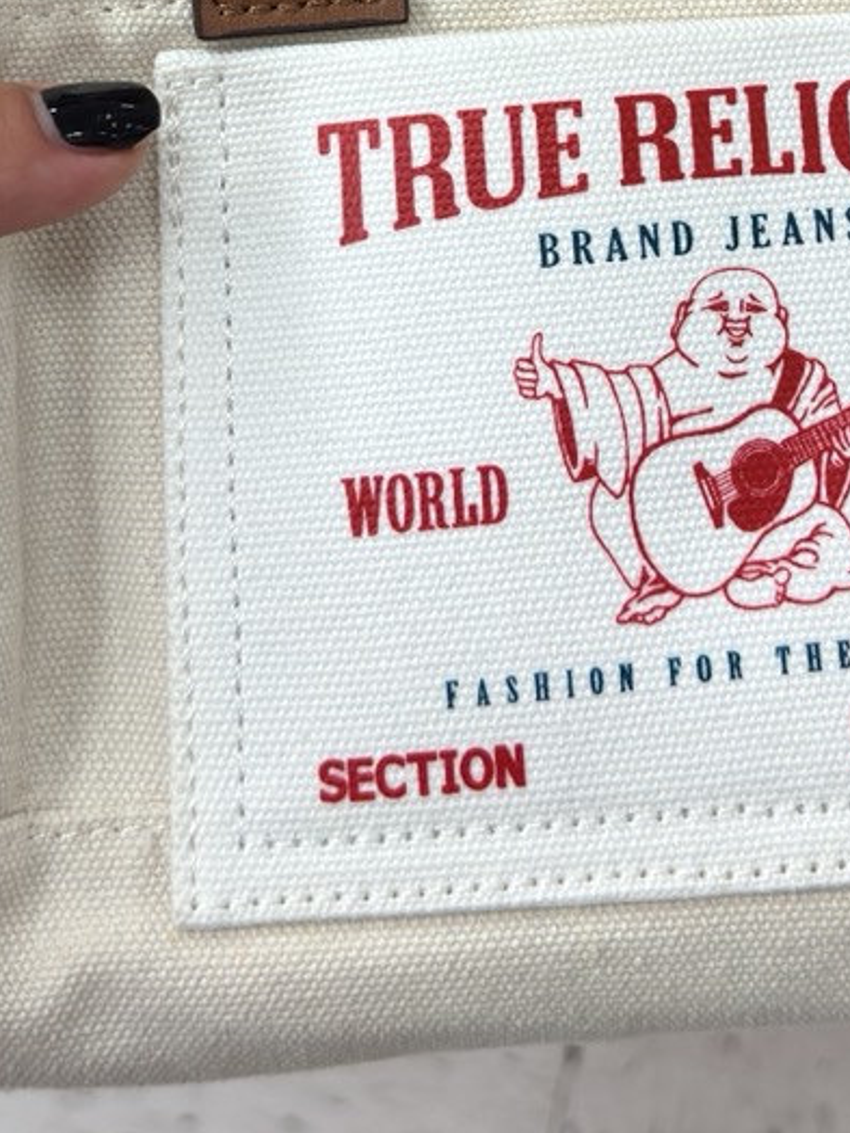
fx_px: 2881
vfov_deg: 20.5
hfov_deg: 16.8
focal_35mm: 88
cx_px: 534
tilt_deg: -47.7
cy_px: -301
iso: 100
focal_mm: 6.76
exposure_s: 1/125
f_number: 1.78
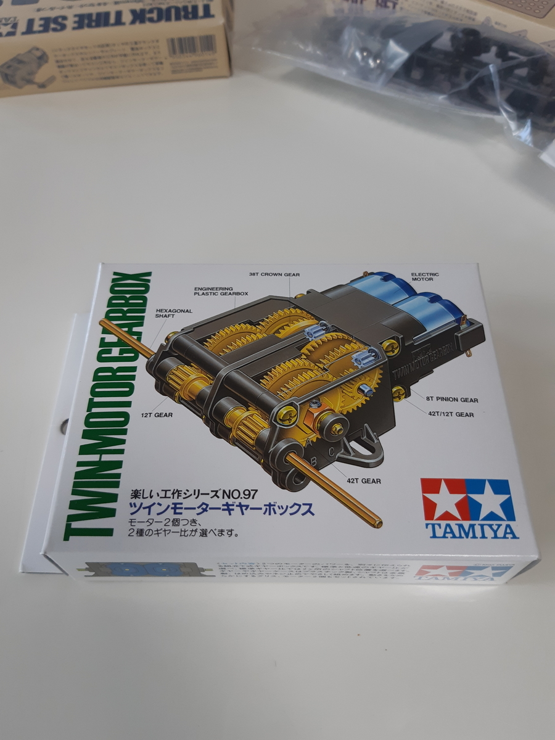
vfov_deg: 67.3
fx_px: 556
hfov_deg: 53.1
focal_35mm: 26
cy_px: 370
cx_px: 278
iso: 64
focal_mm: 3.93
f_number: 1.7
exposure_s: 1/100
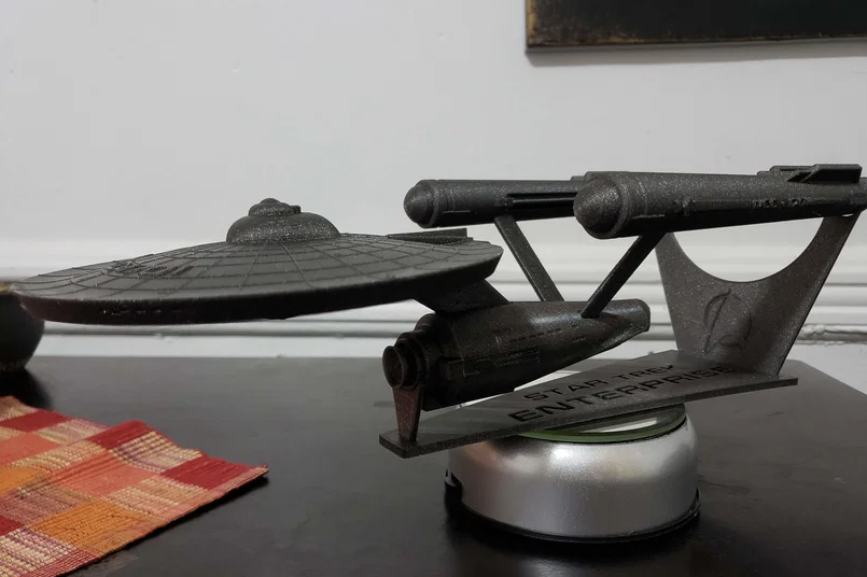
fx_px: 674
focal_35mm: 28
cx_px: 436
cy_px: 311
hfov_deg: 65.5
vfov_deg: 46.3
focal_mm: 4.3
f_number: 1.5
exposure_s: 1/13
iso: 250
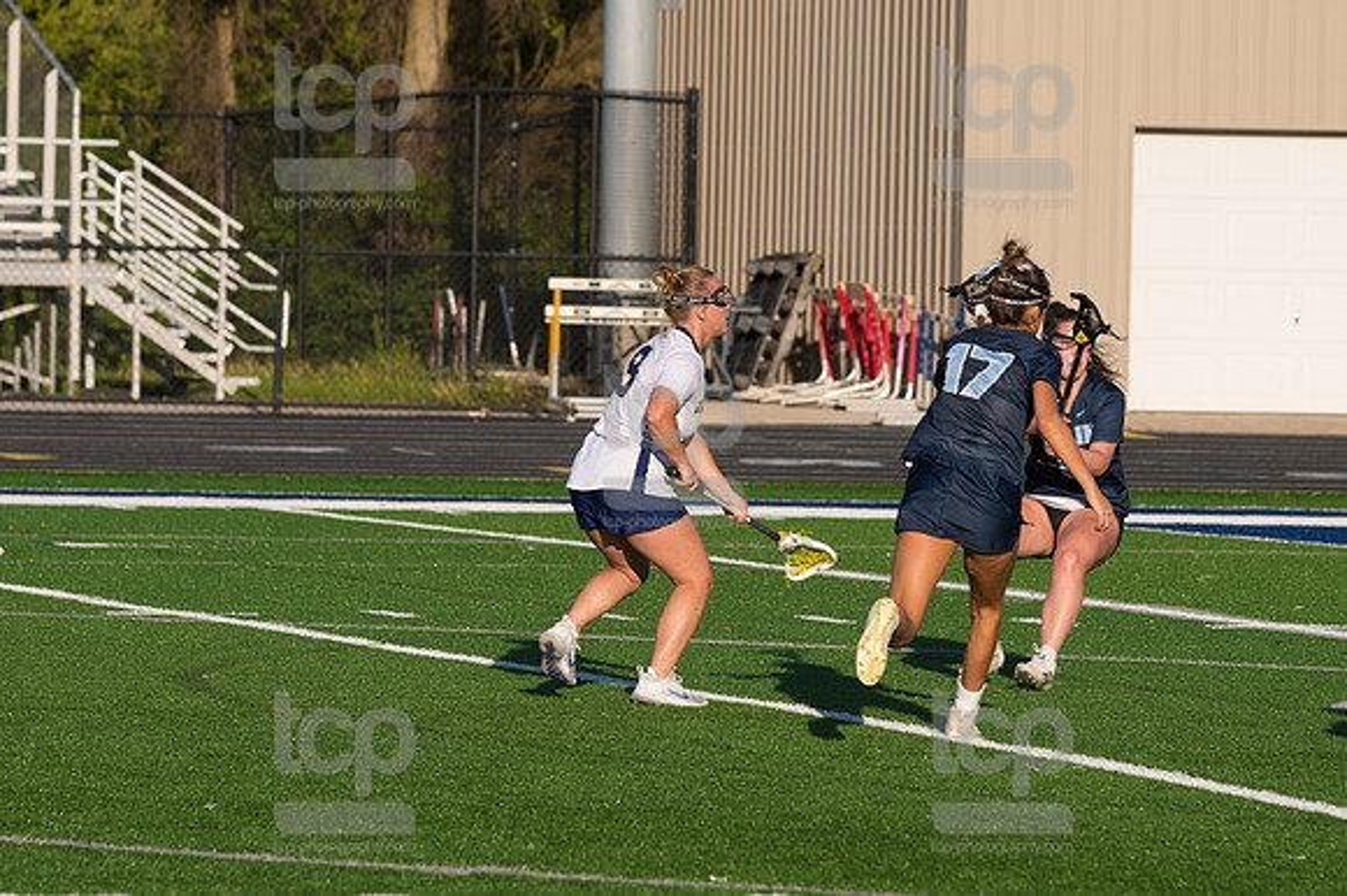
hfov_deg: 7.2
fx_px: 10657
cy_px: 448
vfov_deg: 4.8
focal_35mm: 285
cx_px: 674
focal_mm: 190
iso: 250
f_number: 5.6
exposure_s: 1/1600
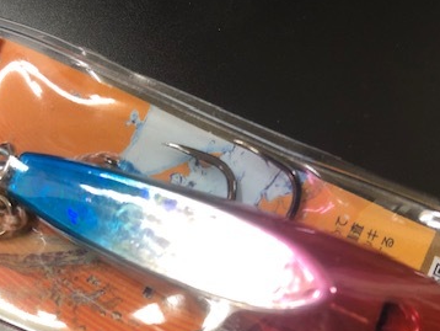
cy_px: 258
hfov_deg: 38.1
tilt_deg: -77.6
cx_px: 187
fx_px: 636
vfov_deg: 28.6
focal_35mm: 50
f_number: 1.8
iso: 40
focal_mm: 3.99
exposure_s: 1/17
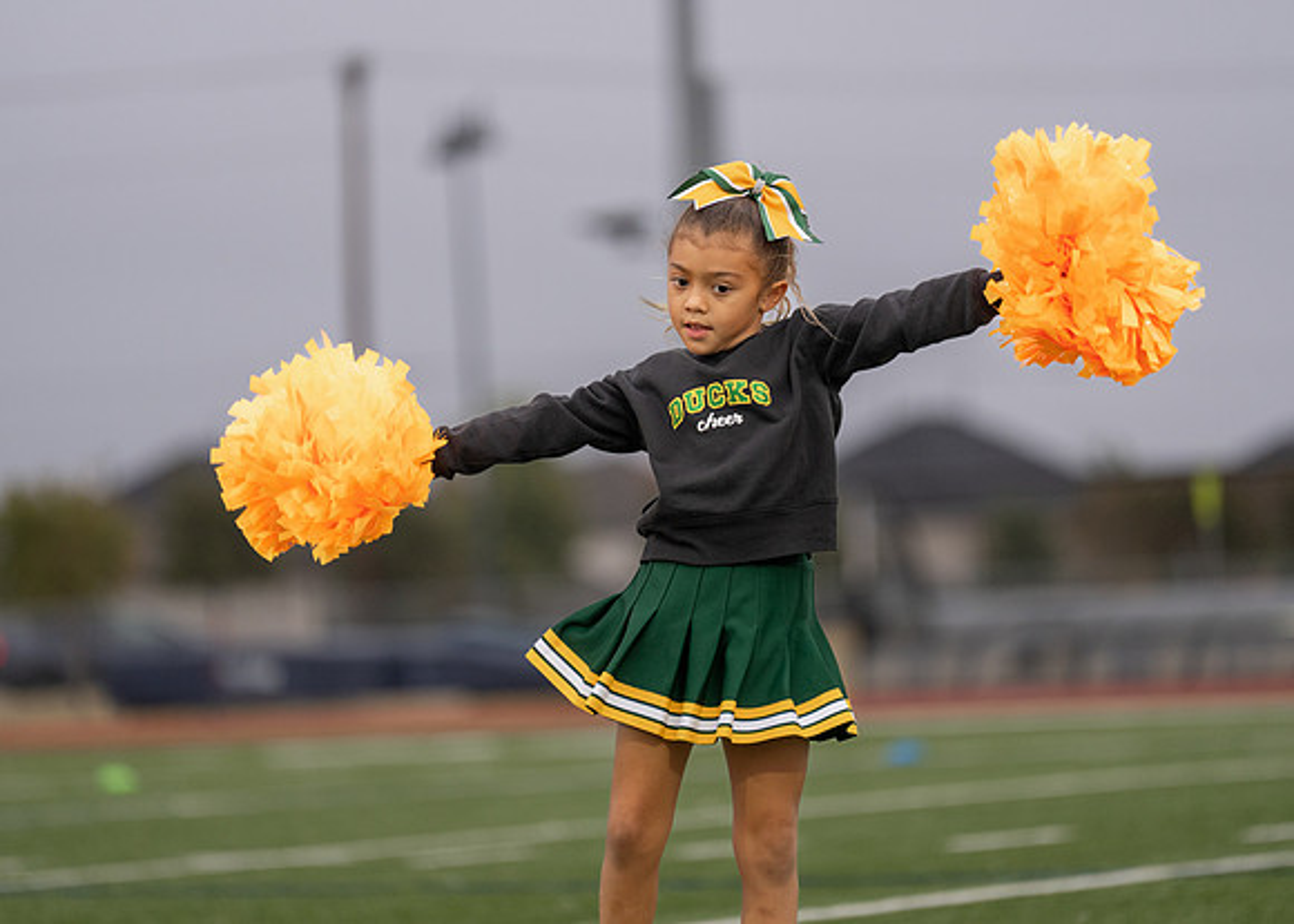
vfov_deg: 7.0
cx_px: 647
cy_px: 462
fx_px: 7584
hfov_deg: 9.8
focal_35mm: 206
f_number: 2.8
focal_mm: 197
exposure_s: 1/1000
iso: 500
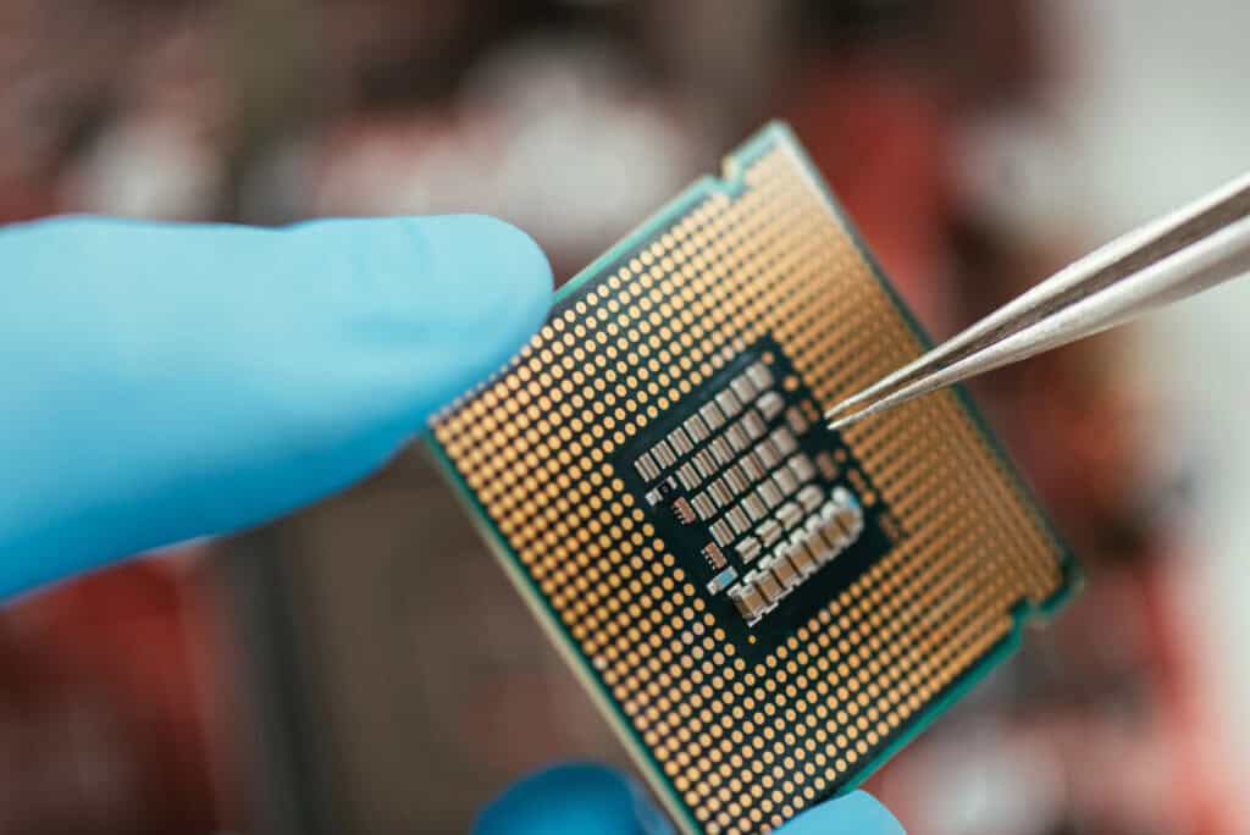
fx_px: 3648
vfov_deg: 13.1
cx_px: 625
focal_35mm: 105
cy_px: 418
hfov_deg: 19.4
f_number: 5
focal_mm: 105
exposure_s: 1/200
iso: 100
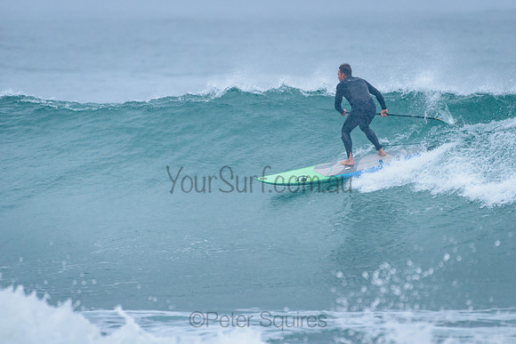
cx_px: 303
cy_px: 156
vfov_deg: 2.2
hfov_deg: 3.4
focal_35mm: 613
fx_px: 8792
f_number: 5.6
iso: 1600
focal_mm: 500
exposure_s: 1/1000
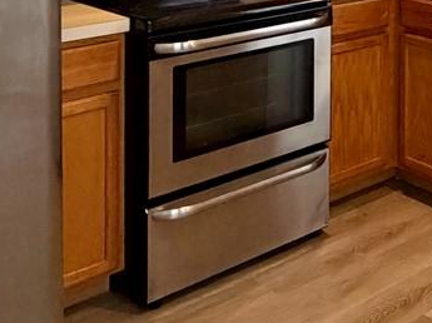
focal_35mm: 65
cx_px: 408
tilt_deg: -1.5
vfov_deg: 20.0
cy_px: -135
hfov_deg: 28.4
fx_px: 810
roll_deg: -0.3
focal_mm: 2.22
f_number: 2.2
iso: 200
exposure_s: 1/60
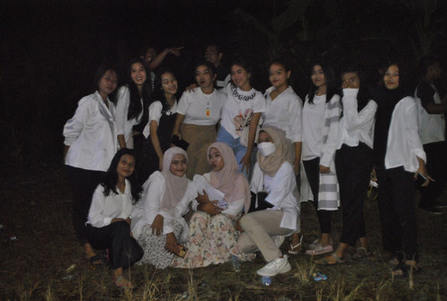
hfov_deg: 46.3
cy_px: 150
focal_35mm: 42
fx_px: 523
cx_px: 224
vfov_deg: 32.1
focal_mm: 28
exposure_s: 1/25
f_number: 4.5
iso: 1600
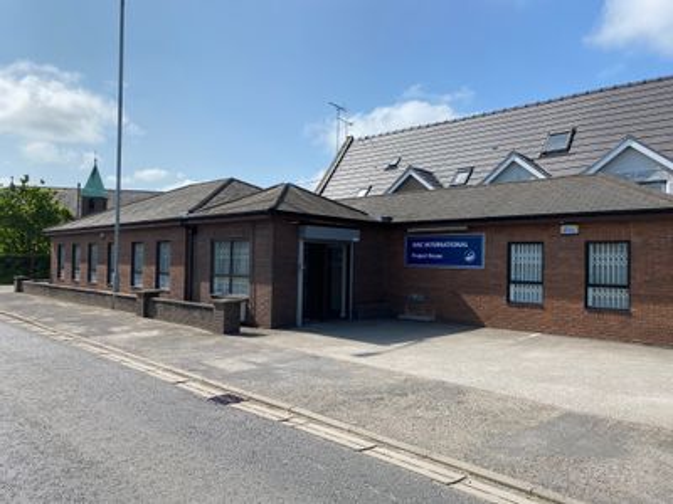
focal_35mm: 26
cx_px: 336
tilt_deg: +1.5
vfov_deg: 53.1
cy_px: 252
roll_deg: -0.7
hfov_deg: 67.3
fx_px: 505
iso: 32
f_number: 1.8
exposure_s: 1/3731
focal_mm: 4.25
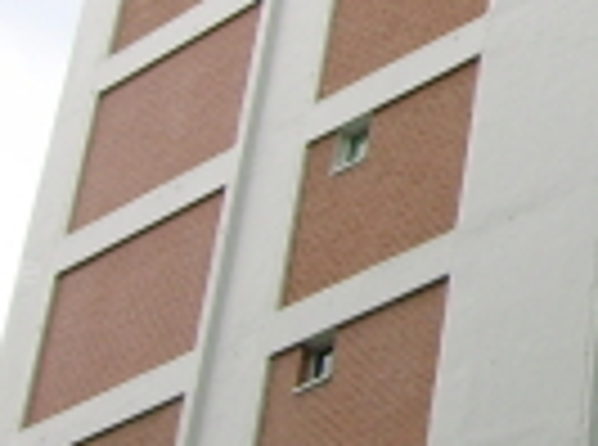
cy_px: -176
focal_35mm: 145
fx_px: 2498
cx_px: 1016
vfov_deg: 9.9
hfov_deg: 12.6
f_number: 5.8
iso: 50
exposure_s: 1/192
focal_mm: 5.95
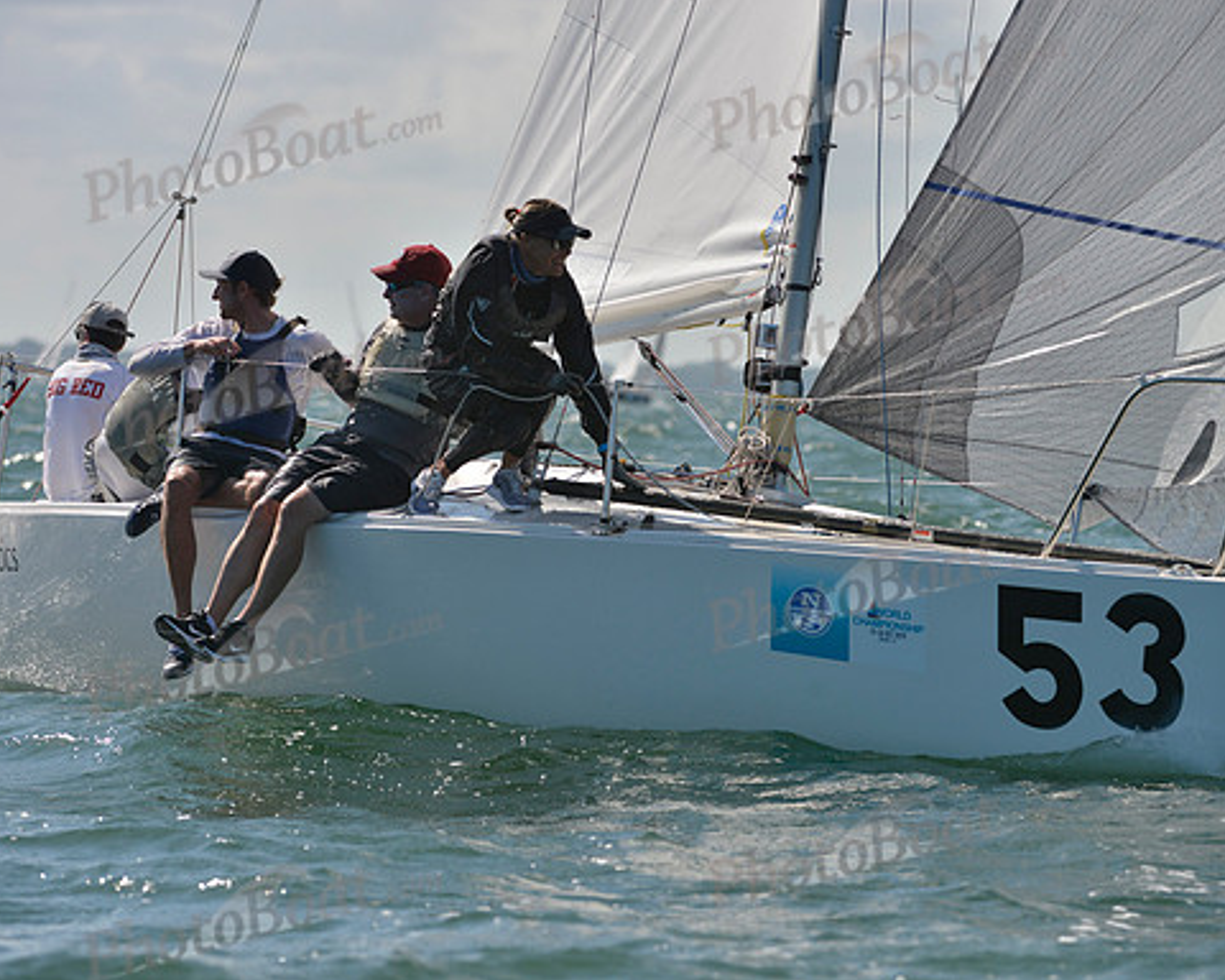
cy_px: 489
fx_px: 8230
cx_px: 577
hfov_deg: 8.5
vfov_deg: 6.8
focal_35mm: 227
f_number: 5.6
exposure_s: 1/2500
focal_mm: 200
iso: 280
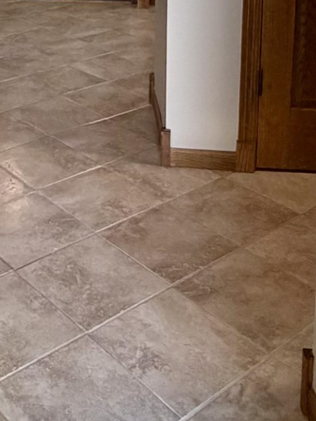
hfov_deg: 23.8
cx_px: 5
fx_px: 718
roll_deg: +1.4
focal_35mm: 59
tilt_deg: -8.8
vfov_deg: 29.0
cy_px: -64
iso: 320
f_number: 2.2
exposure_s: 1/120
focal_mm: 2.22
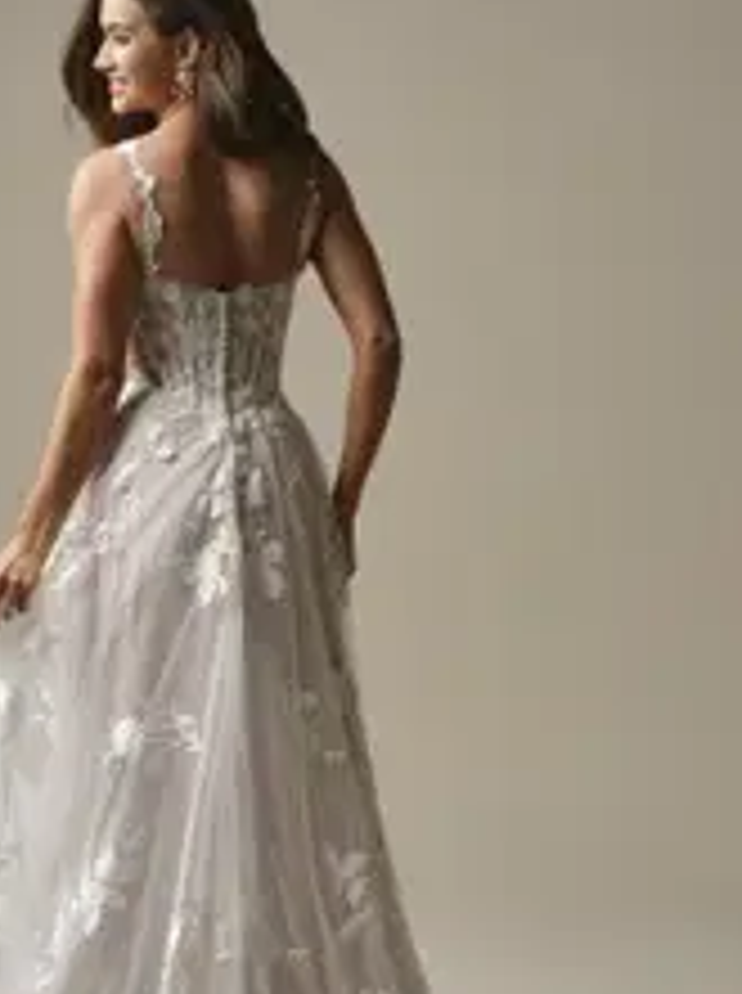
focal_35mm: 118
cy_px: 722
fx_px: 3382
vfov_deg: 16.6
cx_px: 252
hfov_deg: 12.5
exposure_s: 1/125
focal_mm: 76.5
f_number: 10
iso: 500
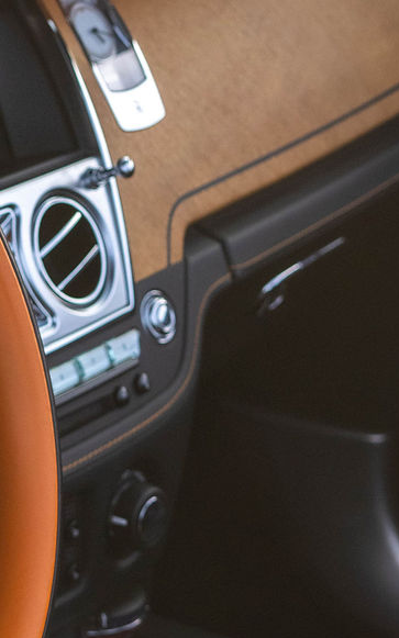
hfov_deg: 6.7
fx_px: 3376
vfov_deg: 10.8
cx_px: -44
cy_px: 299
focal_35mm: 194
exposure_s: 1/1000
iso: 560
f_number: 5.3
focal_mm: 48
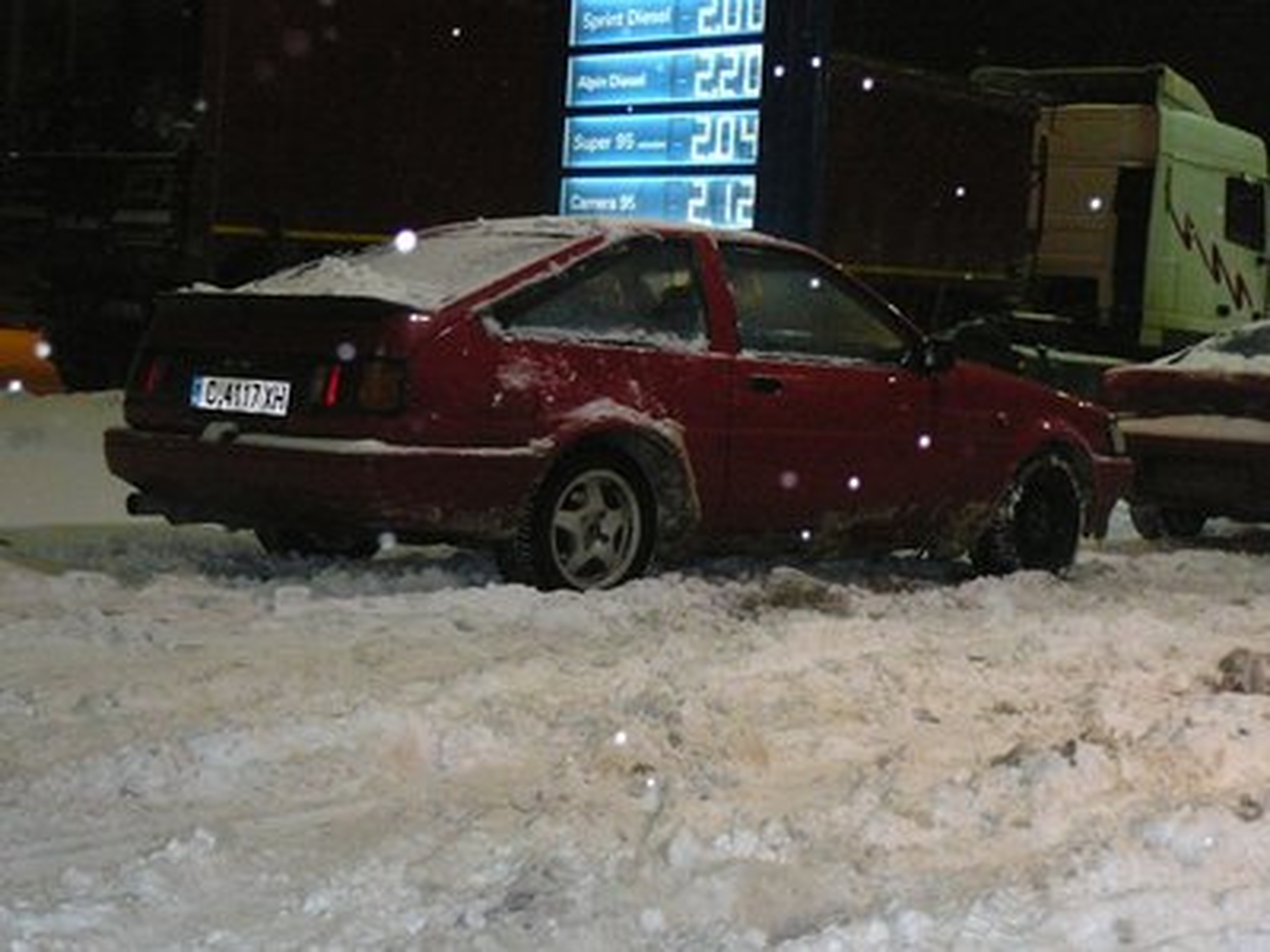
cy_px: 476
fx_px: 2385
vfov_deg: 22.6
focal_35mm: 65
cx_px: 635
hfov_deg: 29.8
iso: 400
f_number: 3.4
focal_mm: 7.8
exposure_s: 1/30
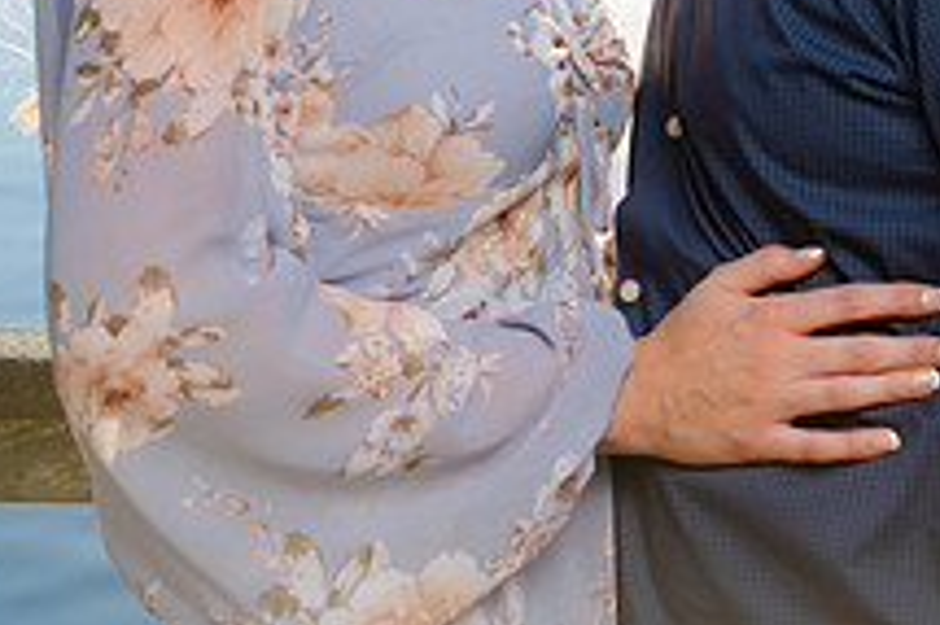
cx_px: 818
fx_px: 3809
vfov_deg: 9.2
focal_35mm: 146
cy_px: -203
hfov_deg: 14.0
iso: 50
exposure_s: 1/250
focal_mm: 54
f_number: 4
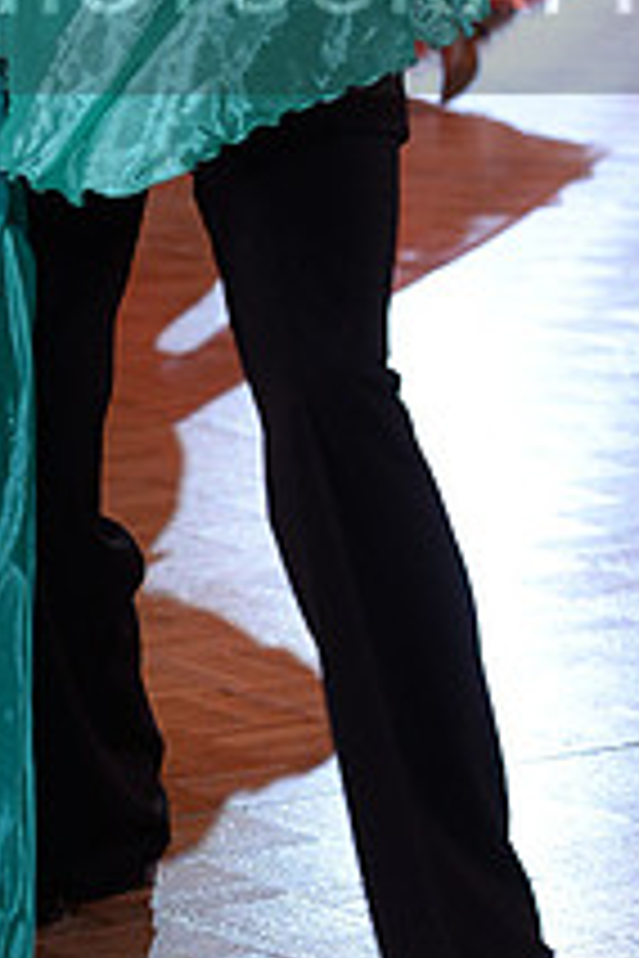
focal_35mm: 234
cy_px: -54
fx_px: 6230
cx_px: 200
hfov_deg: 5.9
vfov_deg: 8.7
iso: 1600
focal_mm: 86
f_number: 4.5
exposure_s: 1/250
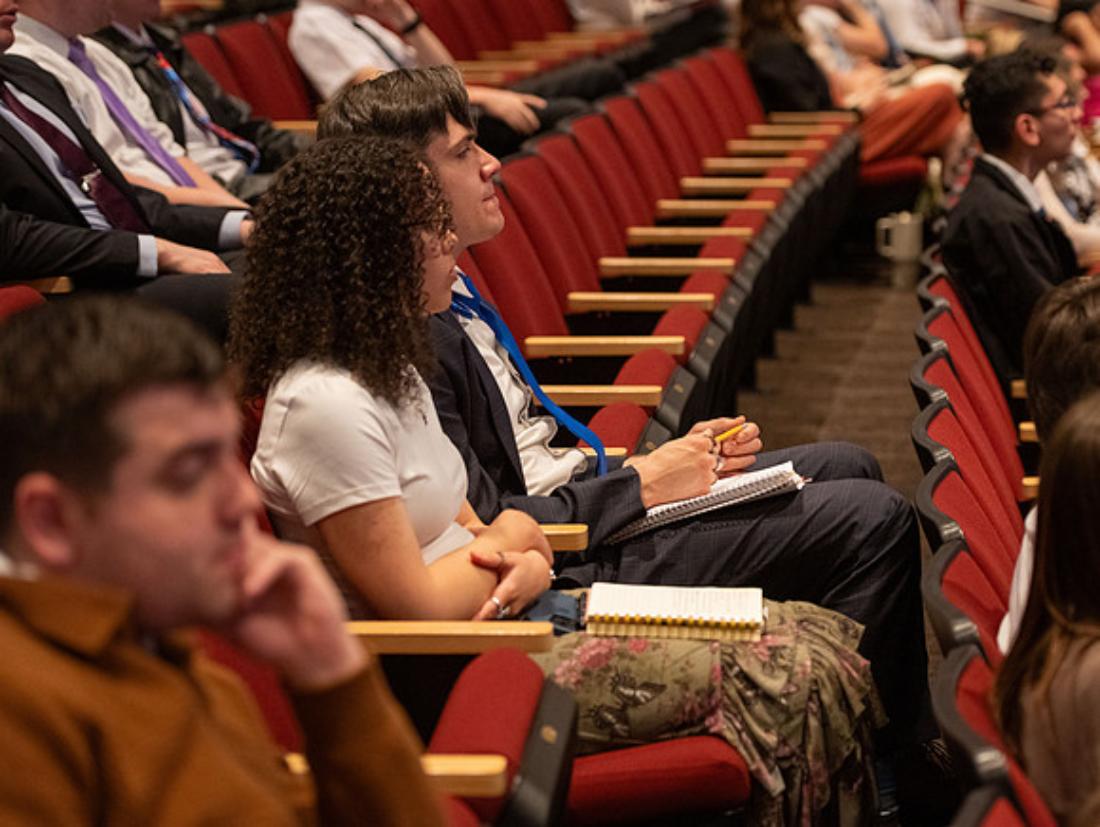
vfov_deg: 15.6
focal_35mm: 95
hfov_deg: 20.6
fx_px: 3022
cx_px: 663
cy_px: 385
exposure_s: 1/30
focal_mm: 82
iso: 2000
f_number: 2.8
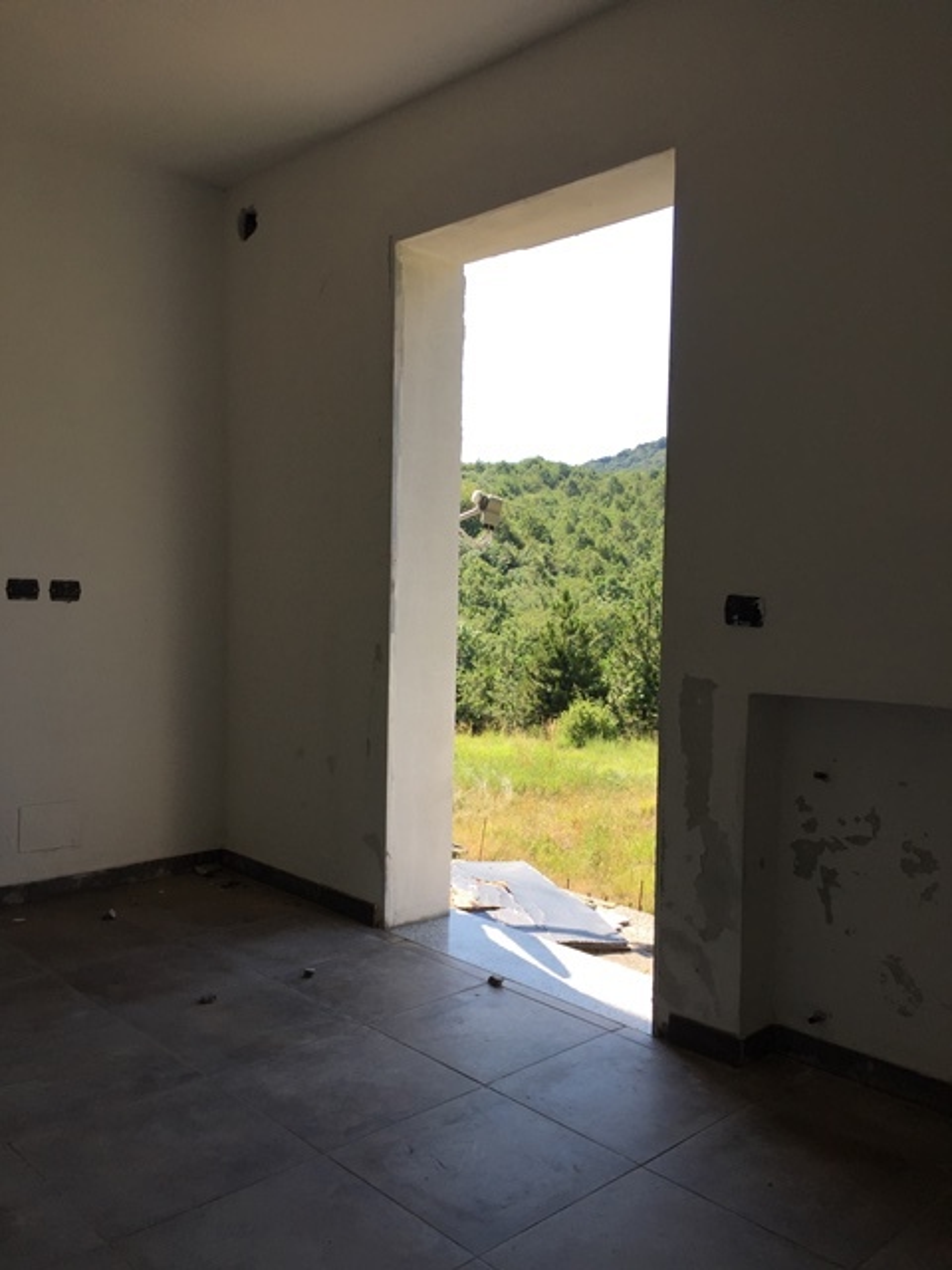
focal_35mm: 29
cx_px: 476
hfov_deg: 48.2
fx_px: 1063
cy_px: 635
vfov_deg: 61.7
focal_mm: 4.15
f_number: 2.2
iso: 32
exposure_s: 1/659
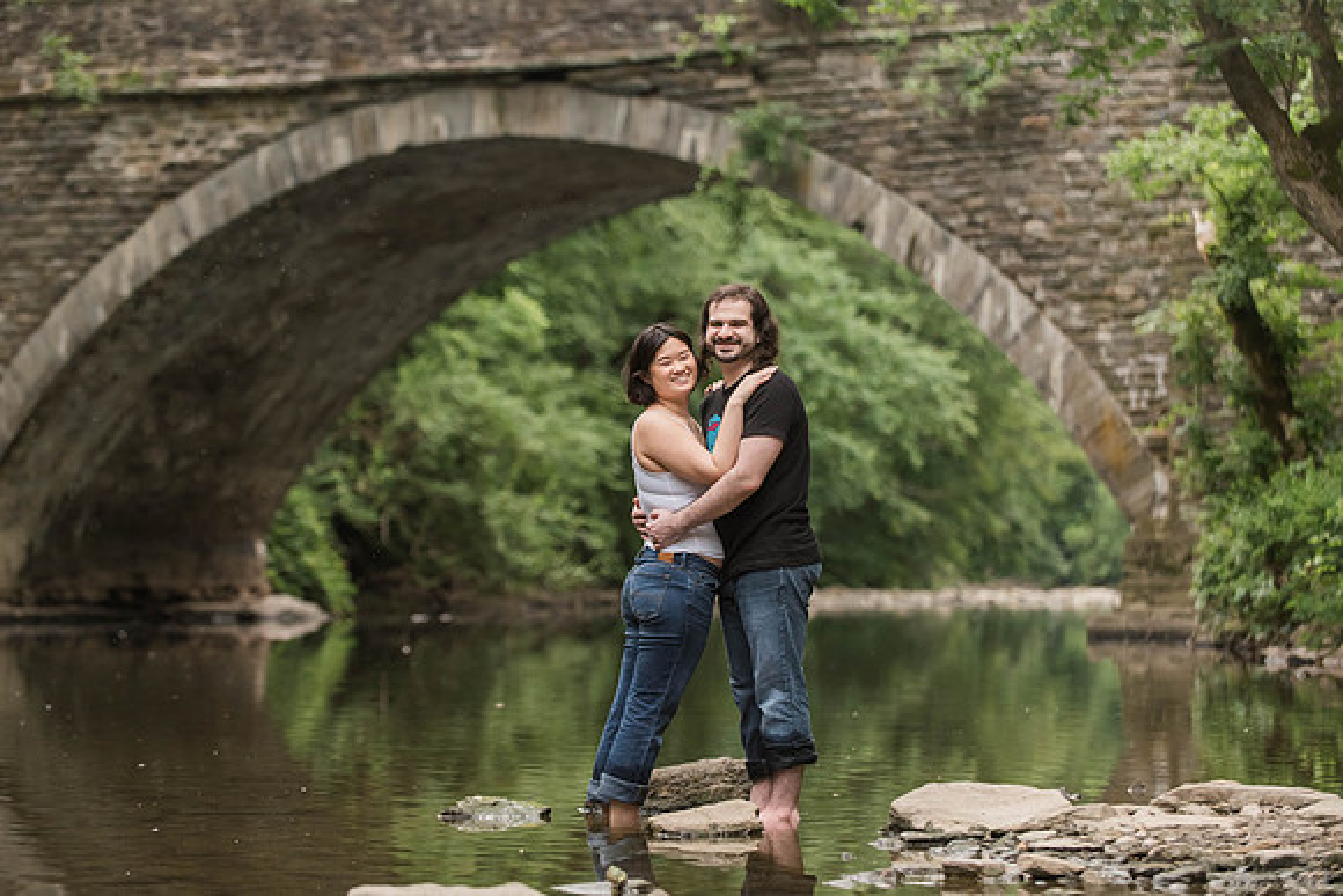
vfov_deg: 12.7
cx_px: 639
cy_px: 424
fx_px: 4013
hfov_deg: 19.0
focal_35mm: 108
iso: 1600
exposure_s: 1/500
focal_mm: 98
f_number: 2.8
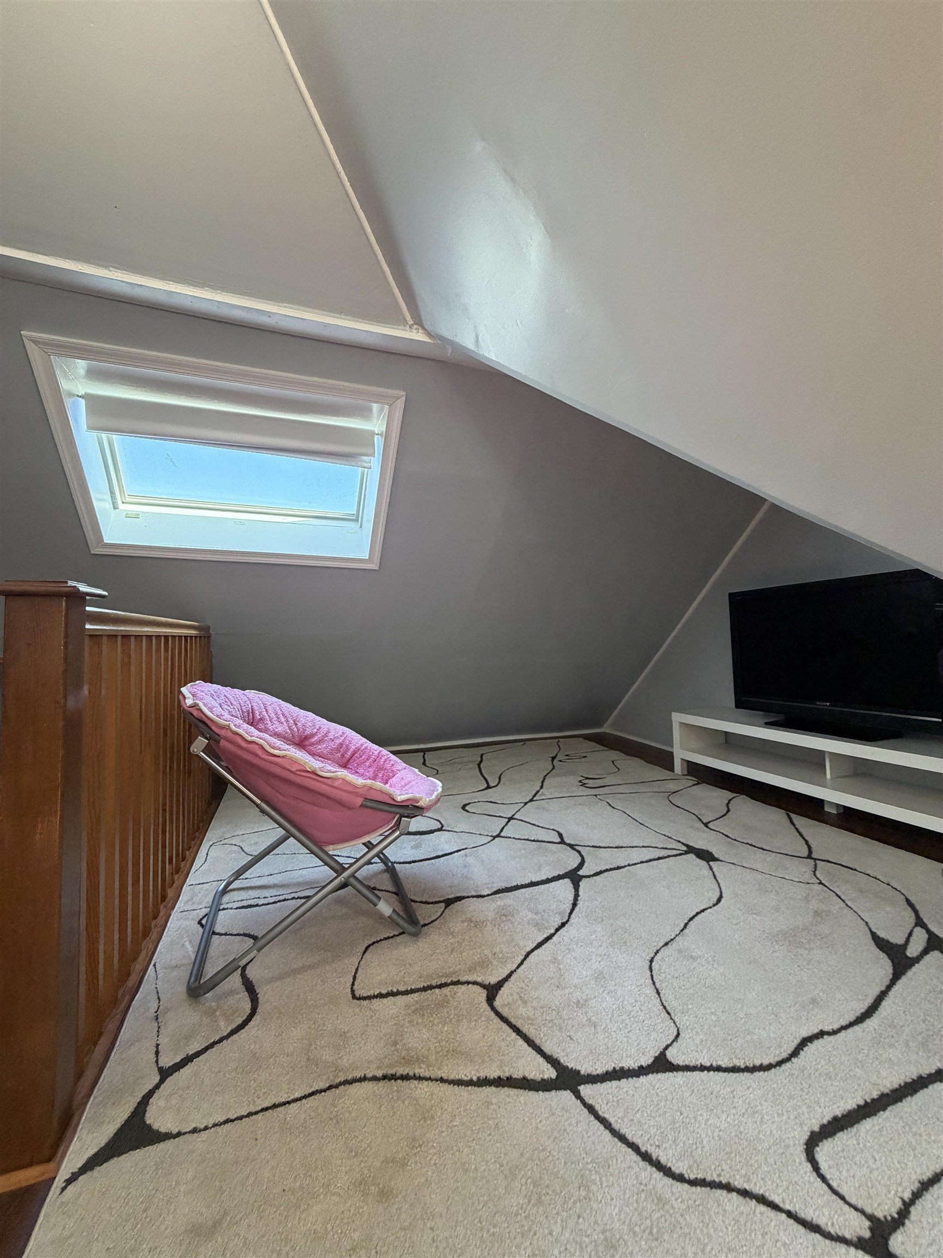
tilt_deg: +1.6
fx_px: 509
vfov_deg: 102.1
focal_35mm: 14
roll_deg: +0.9
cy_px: 629
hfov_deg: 85.7
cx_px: 472
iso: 250
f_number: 2.2
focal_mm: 2.22
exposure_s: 1/60
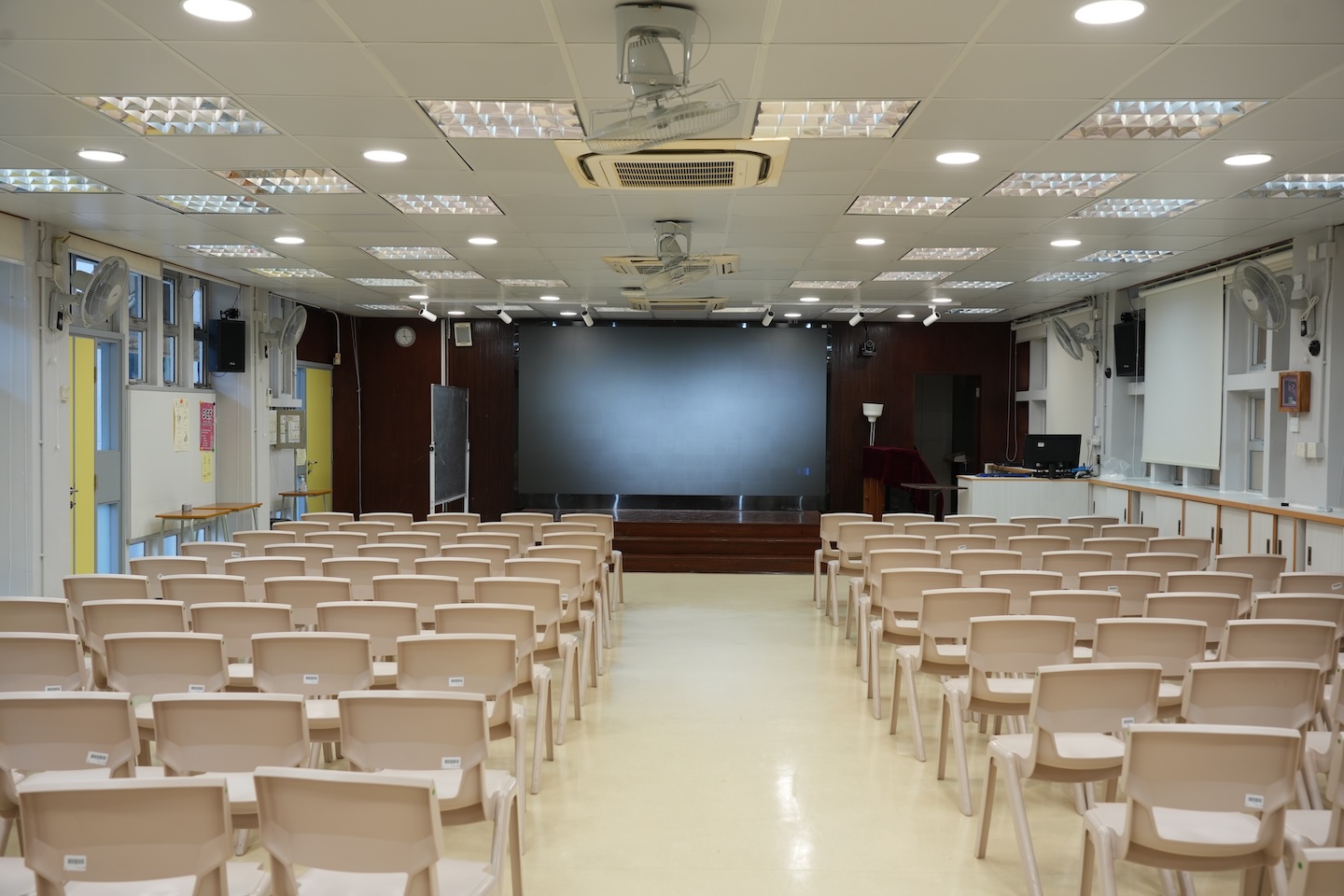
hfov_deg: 60.3
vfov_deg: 42.3
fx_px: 1157
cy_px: 448
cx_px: 672
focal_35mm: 31
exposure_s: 1/40
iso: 320
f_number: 5.6
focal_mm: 31
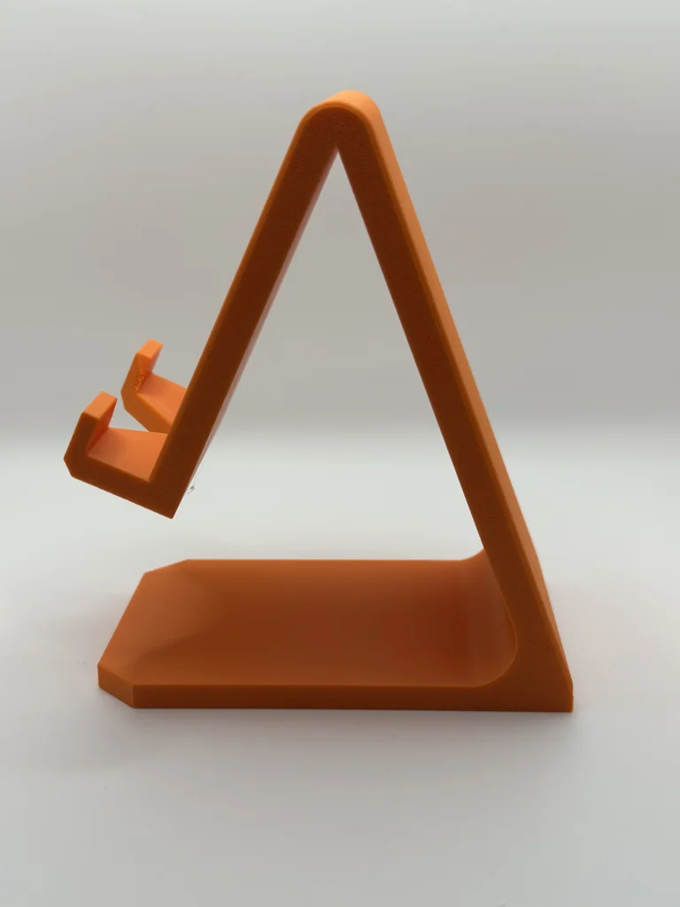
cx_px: 340
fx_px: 1257
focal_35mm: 48
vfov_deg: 39.7
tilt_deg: -14.9
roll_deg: -0.2
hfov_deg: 30.3
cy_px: 454
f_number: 1.78
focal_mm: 6.86
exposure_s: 1/1212
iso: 80
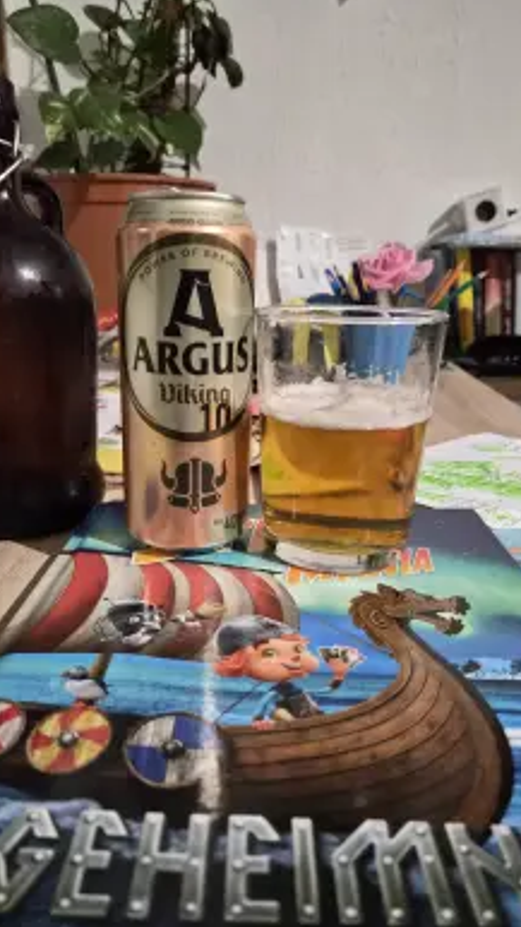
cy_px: 451
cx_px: 238
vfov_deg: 71.9
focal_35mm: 26
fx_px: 639
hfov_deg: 44.3
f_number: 1.8
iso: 2000
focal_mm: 5.4
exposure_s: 1/100
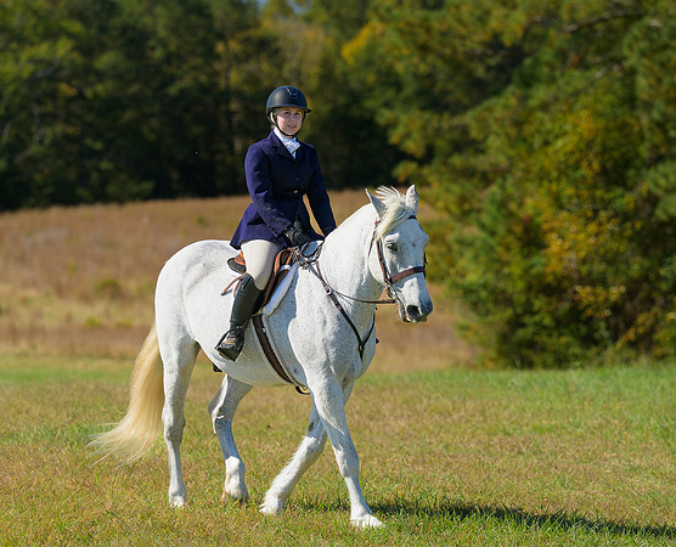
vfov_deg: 6.8
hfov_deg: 8.4
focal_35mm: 230
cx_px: 326
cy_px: 267
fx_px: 4618
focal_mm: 160
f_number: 4
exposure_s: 1/640
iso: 200
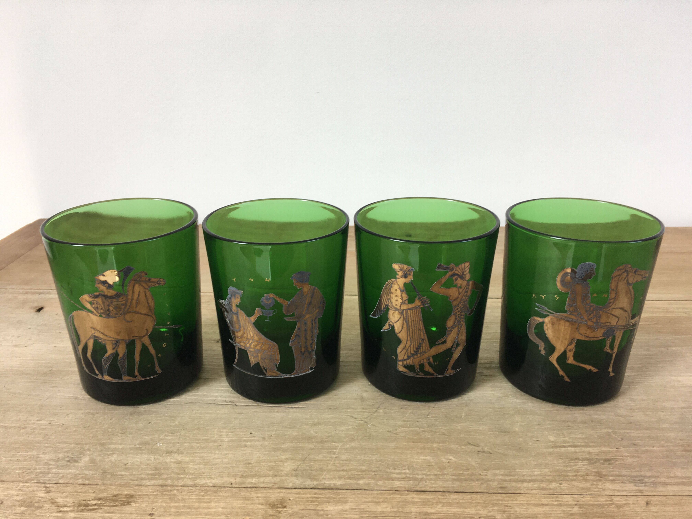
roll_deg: -0.1
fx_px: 580
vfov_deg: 48.2
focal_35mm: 29
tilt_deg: -18.8
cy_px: 260
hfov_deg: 61.7
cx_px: 346
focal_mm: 4.15
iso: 32
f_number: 2.2
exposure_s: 1/50
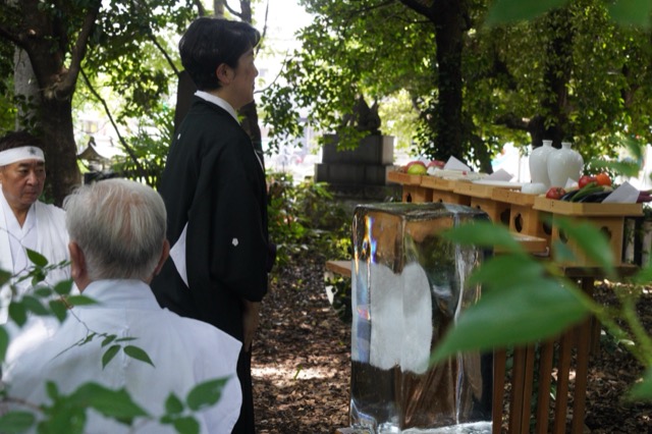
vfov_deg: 20.3
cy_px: 217
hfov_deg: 30.1
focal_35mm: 67
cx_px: 326
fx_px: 1213
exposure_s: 1/160
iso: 2000
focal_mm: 45
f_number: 5.6
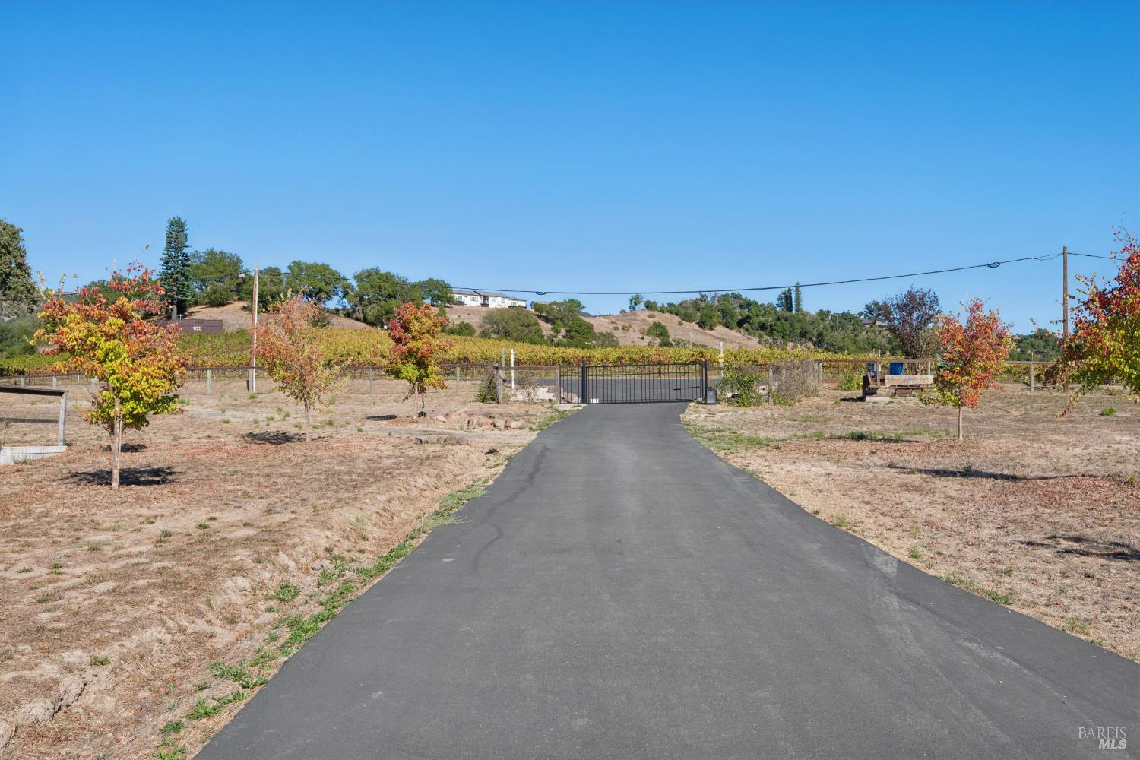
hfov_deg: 61.9
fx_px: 950
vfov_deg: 43.6
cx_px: 570
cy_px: 380
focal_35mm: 30
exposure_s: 1/320
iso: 320
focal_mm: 30
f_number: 16
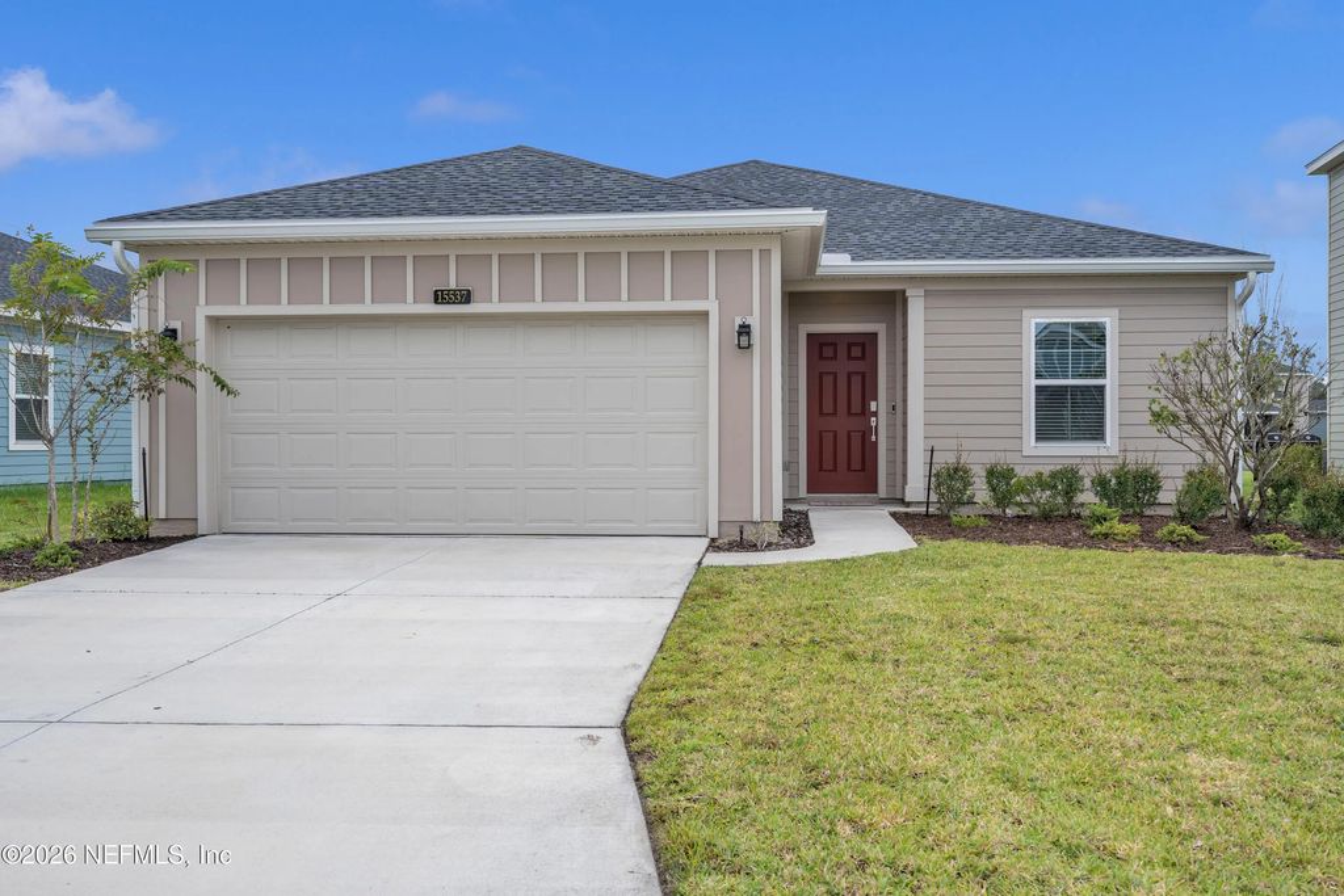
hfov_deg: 54.4
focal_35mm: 35
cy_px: 448
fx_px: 1307
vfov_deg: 37.9
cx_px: 672
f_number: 8
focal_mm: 35
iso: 100
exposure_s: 1/100
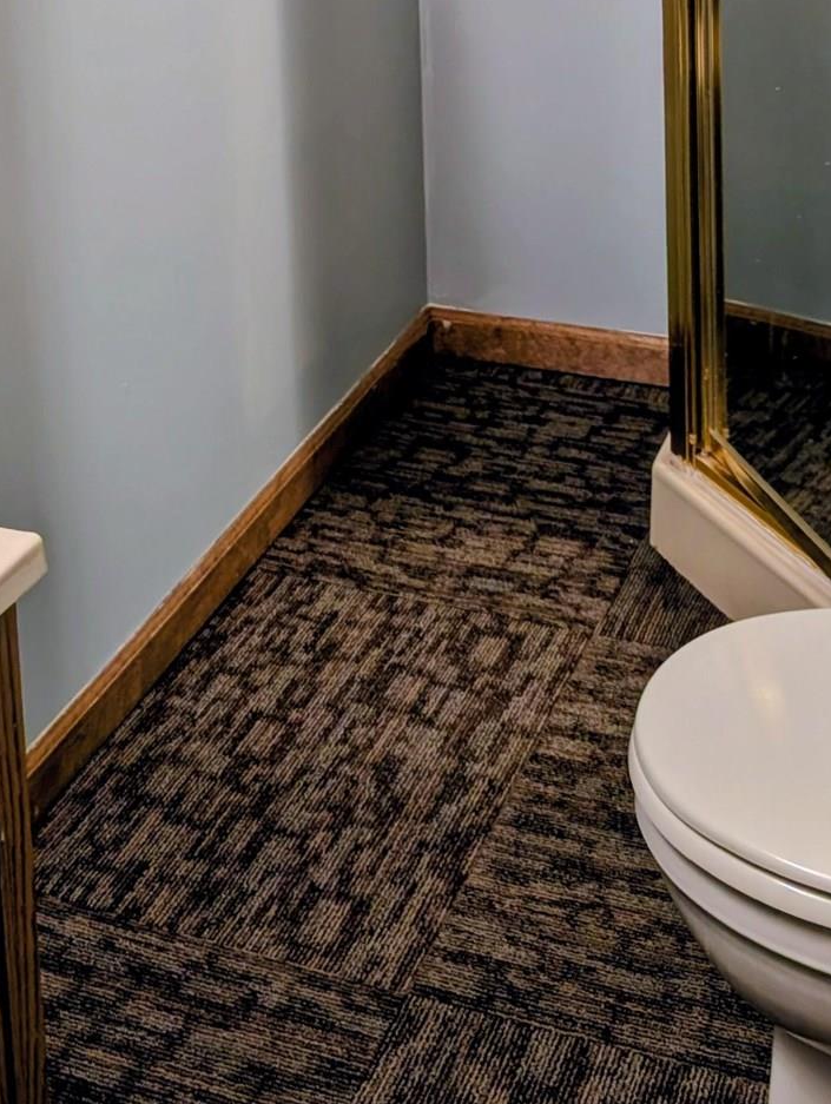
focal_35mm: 59
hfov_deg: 24.9
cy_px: -178
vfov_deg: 28.8
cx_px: 411
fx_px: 1885
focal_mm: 6.9
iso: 21
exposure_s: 1/24
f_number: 1.68
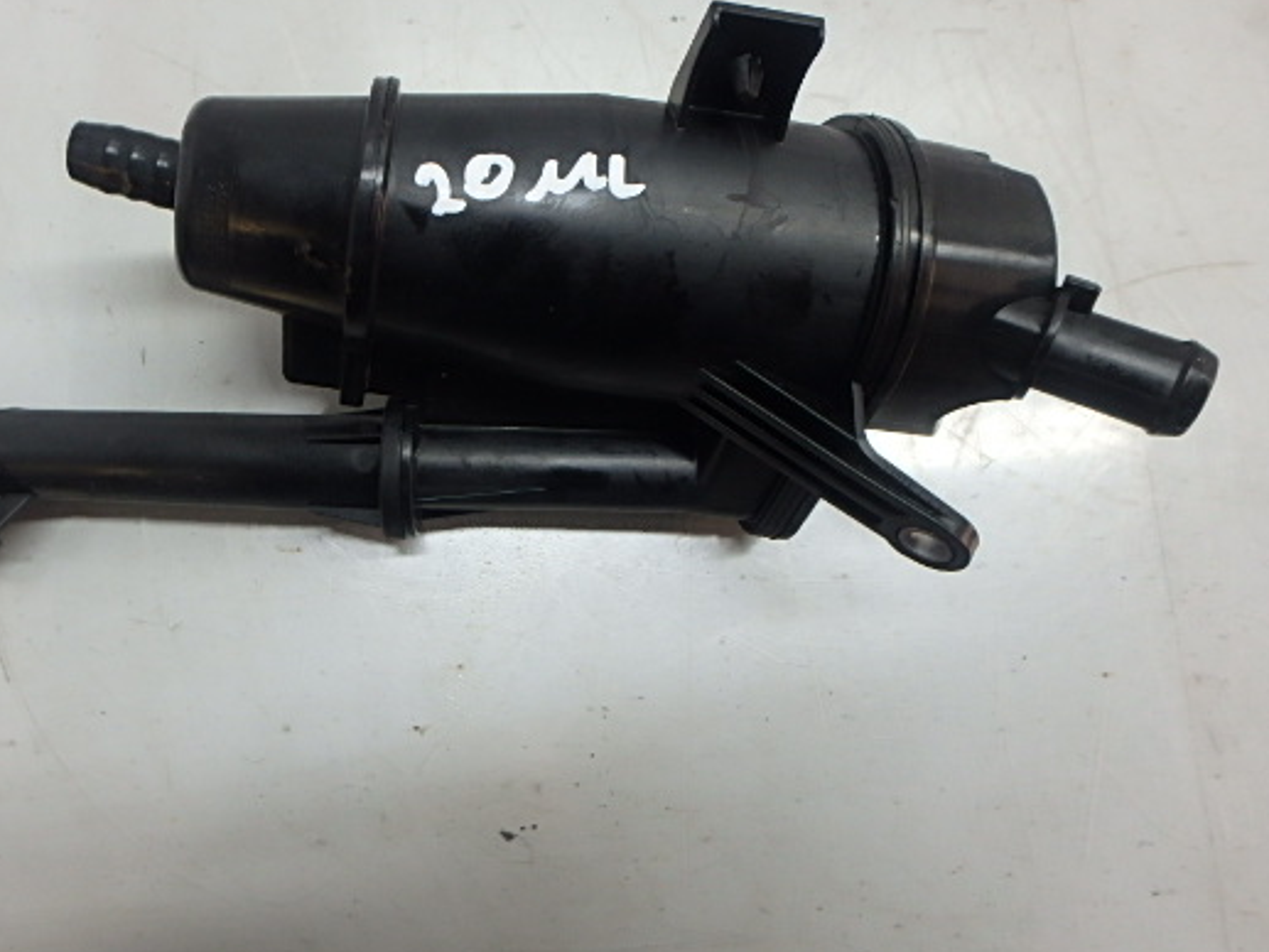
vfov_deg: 52.8
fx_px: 953
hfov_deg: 66.6
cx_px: 501
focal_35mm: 26
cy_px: 397
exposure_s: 1/30
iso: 200
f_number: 3.5
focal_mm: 3.7
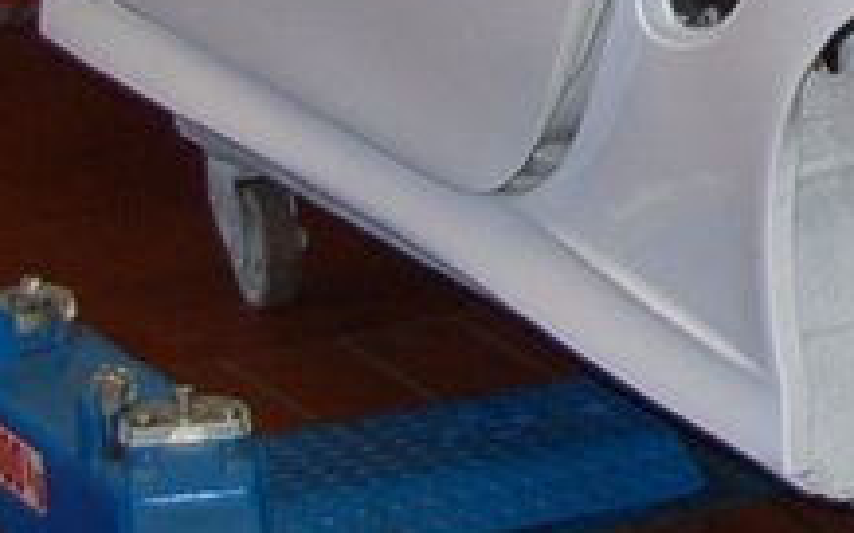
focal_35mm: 201
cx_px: 1618
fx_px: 4676
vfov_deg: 6.5
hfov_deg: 9.8
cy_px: -163
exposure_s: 1/60
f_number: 4
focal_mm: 28
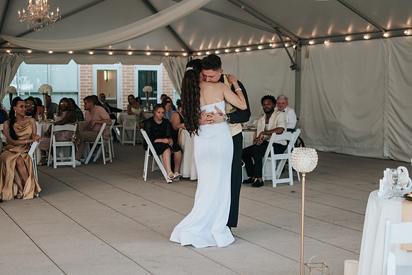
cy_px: 138
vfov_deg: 24.0
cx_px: 206
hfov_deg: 35.3
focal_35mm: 56
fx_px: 646
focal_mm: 35
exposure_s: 1/250
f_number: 2.2
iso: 100
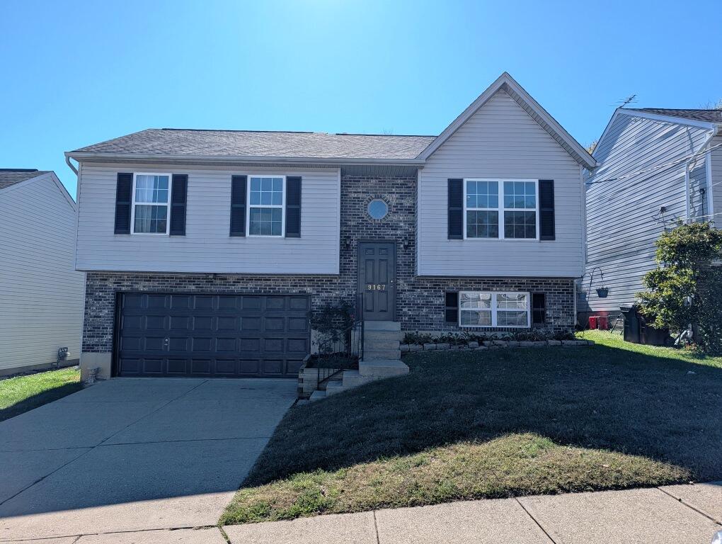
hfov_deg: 71.5
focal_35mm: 24
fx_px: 501
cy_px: 272
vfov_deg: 56.9
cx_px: 361
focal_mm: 6.9
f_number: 1.68
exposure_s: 1/974
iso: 21
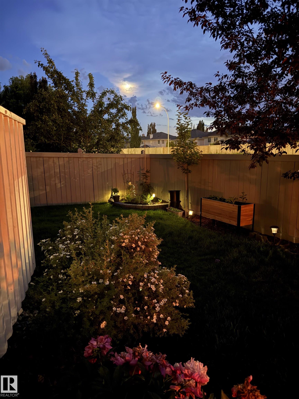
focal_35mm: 24
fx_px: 276
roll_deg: -0.3
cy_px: 200
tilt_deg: -9.5
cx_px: 150
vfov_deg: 71.6
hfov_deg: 56.8
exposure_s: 1/2
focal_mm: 6.76
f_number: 1.78
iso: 2500
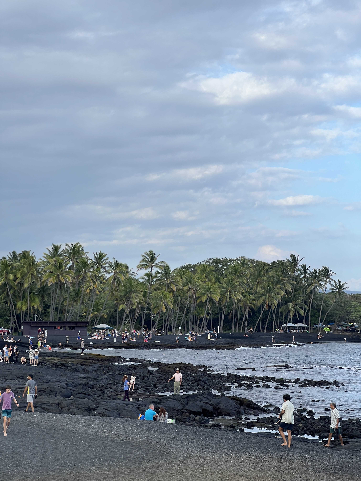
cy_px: 240
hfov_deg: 19.1
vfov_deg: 25.3
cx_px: 180
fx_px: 1071
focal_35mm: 77
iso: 32
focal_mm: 9
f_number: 2.8
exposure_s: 1/385
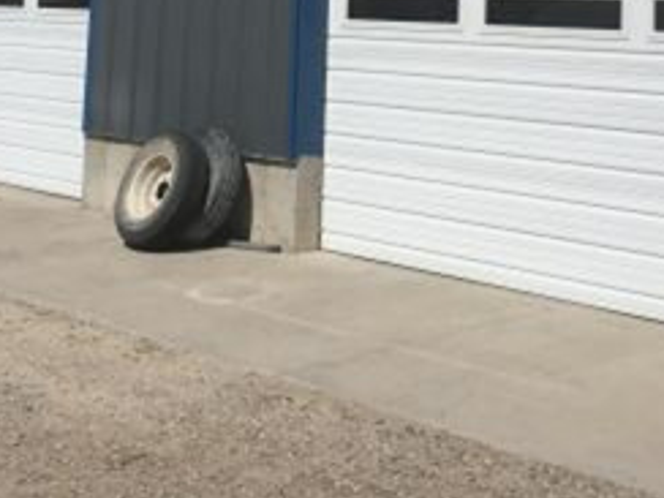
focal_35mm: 76
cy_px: -147
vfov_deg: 18.1
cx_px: 332
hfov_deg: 25.7
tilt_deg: +6.1
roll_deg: -2.6
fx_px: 1458
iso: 32
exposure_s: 1/6623
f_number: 2.2
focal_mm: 4.15
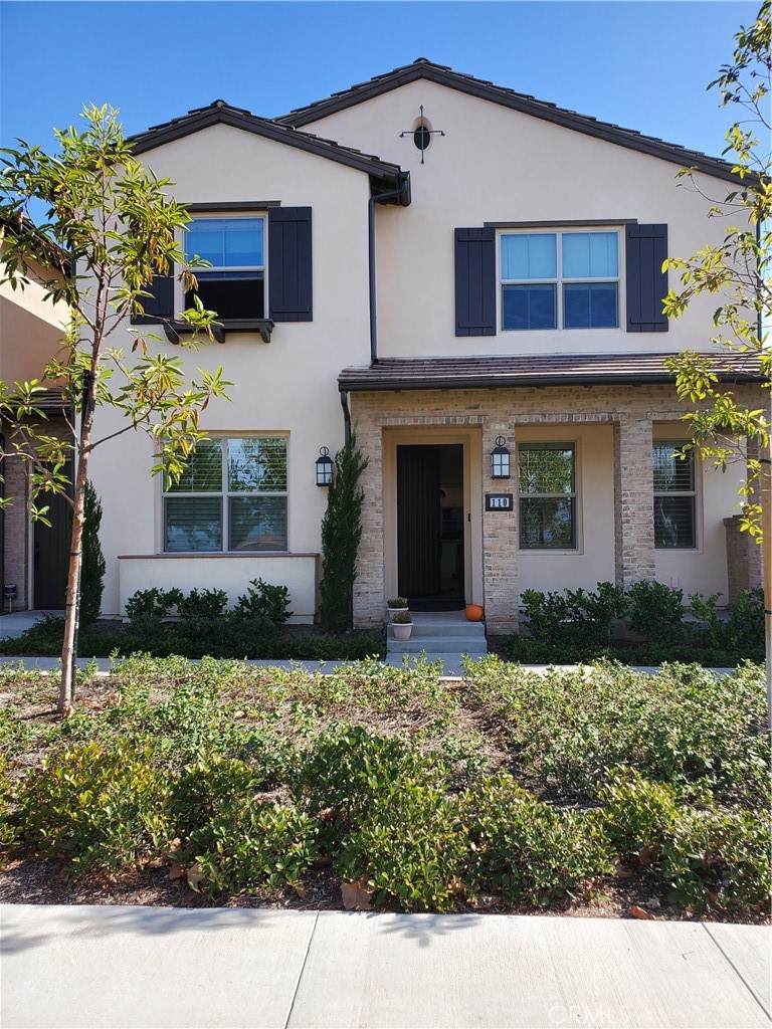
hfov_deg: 53.1
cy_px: 514
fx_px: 773
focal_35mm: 26
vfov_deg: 67.3
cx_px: 386
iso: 50
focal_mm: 4.3
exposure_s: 1/845
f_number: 2.4
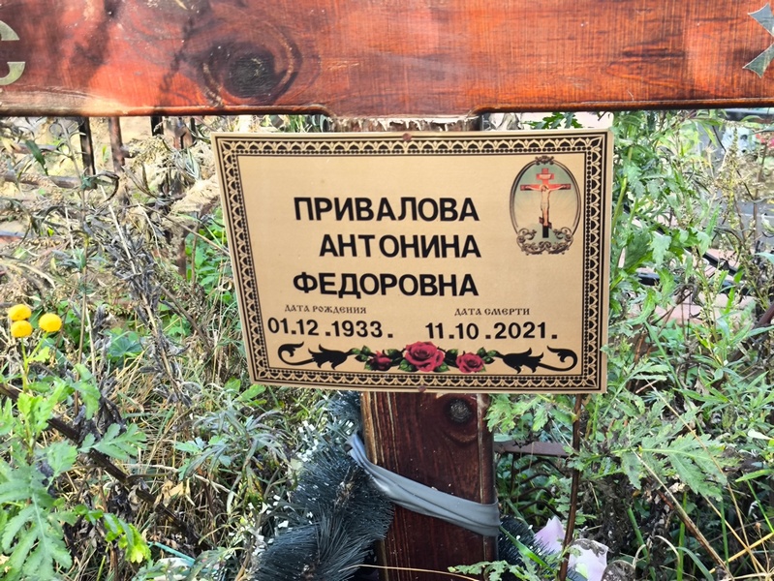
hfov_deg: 38.2
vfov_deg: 29.1
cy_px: 290
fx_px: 1118
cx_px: 387
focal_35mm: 50
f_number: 1.7
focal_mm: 4.71
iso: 64
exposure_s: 1/50
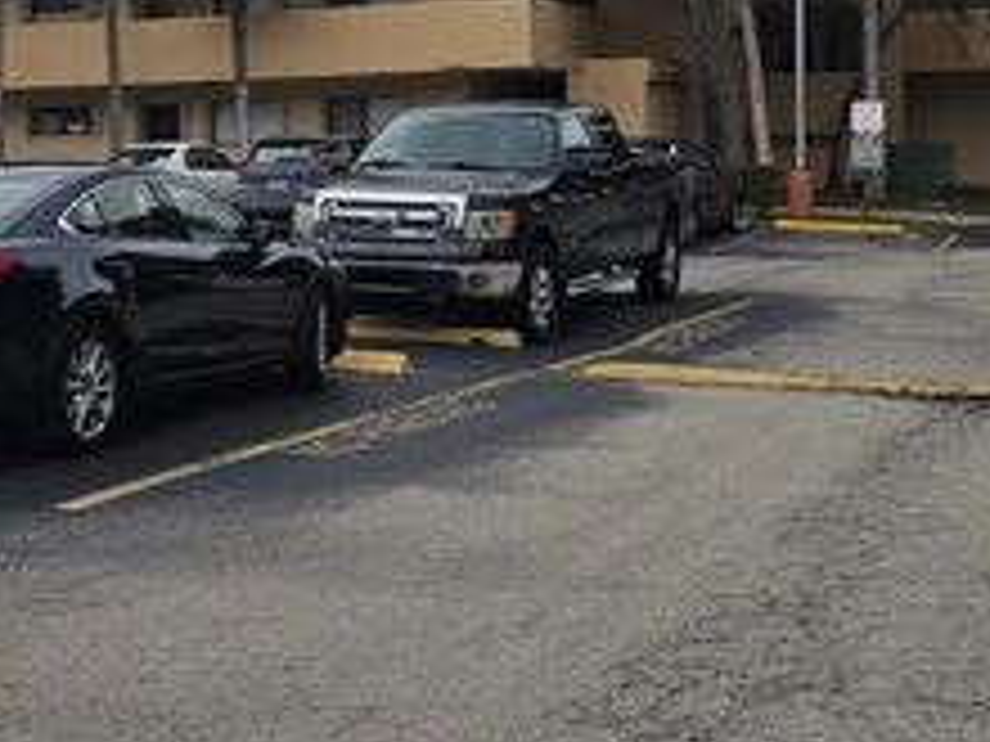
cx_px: 140
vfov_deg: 21.6
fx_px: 1916
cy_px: 139
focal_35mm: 67
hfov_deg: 28.1
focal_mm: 6.3
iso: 10
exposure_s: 1/588
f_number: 1.7
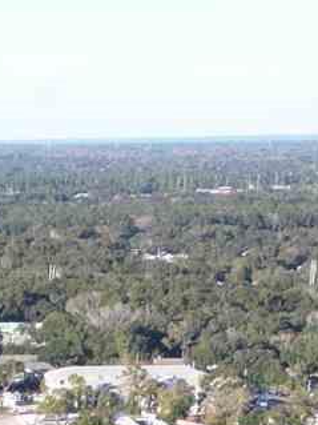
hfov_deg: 9.2
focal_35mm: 154
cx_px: -274
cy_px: 886
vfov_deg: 11.4
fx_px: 1888
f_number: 1.7
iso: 100
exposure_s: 1/1000
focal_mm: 6.72
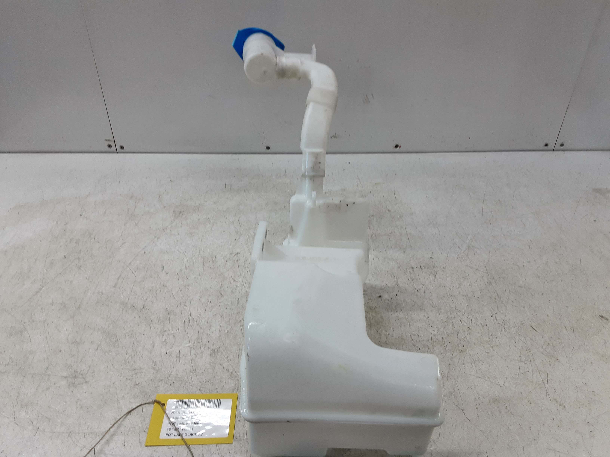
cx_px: 305
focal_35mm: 27
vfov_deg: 51.4
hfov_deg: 65.3
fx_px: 476
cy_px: 228
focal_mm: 2.91
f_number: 1.9
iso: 50
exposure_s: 1/50
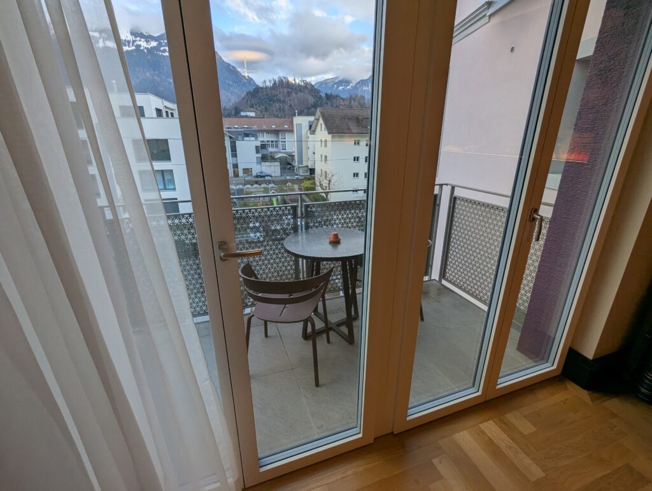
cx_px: 326
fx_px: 302
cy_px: 246
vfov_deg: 78.2
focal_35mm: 16
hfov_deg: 94.4
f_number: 2.2
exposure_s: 1/111
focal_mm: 2.35
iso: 44
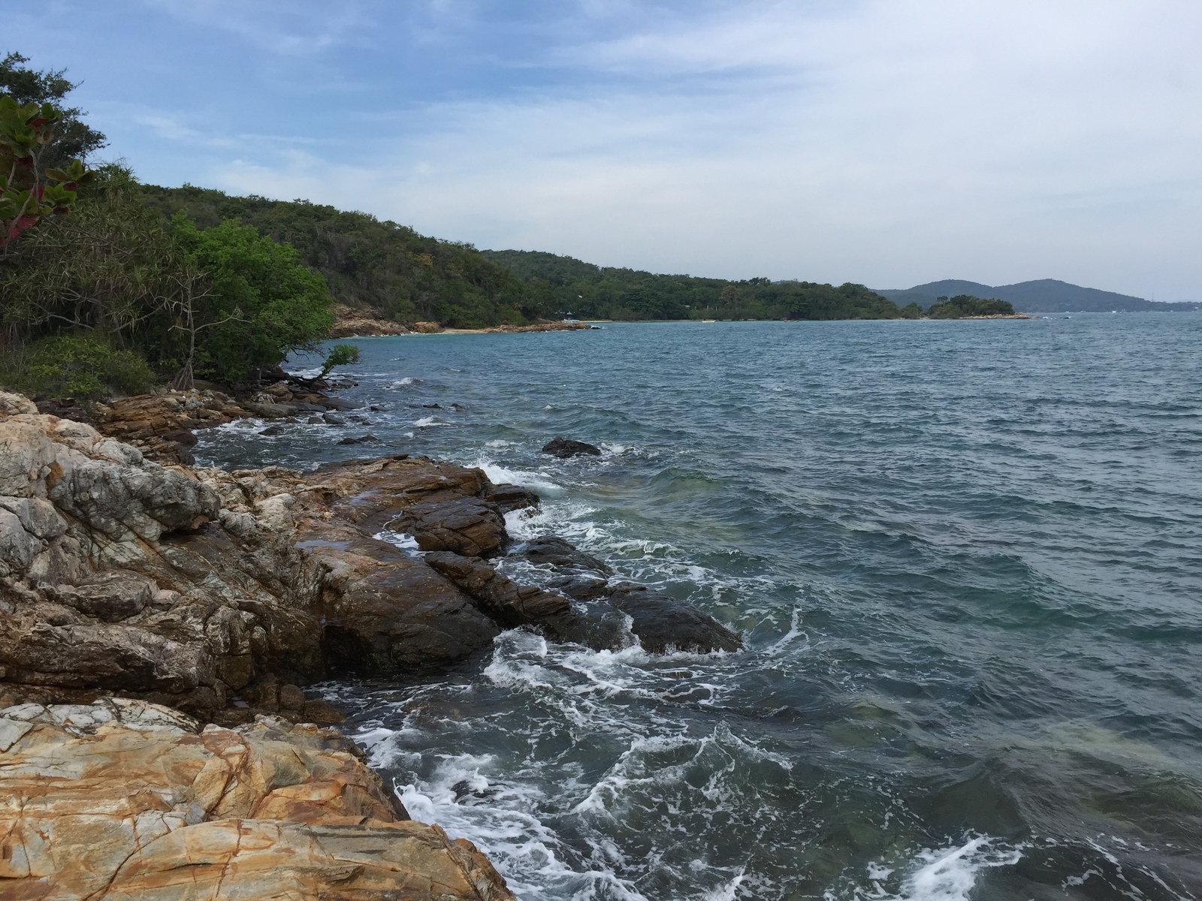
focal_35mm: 29
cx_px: 601
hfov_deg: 61.7
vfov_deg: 48.2
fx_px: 1007
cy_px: 450
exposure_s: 1/2083
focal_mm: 4.15
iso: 32
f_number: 2.2
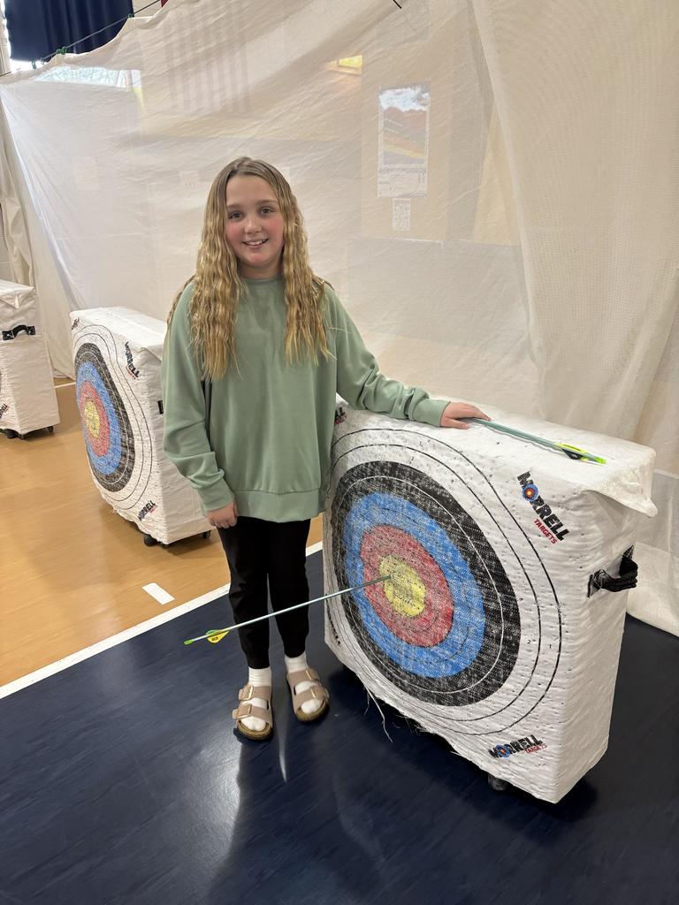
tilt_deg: -22.1
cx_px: 340
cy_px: 452
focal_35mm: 26
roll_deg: +1.1
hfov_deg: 53.1
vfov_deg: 67.3
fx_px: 680
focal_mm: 5.96
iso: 160
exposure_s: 1/60
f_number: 1.6
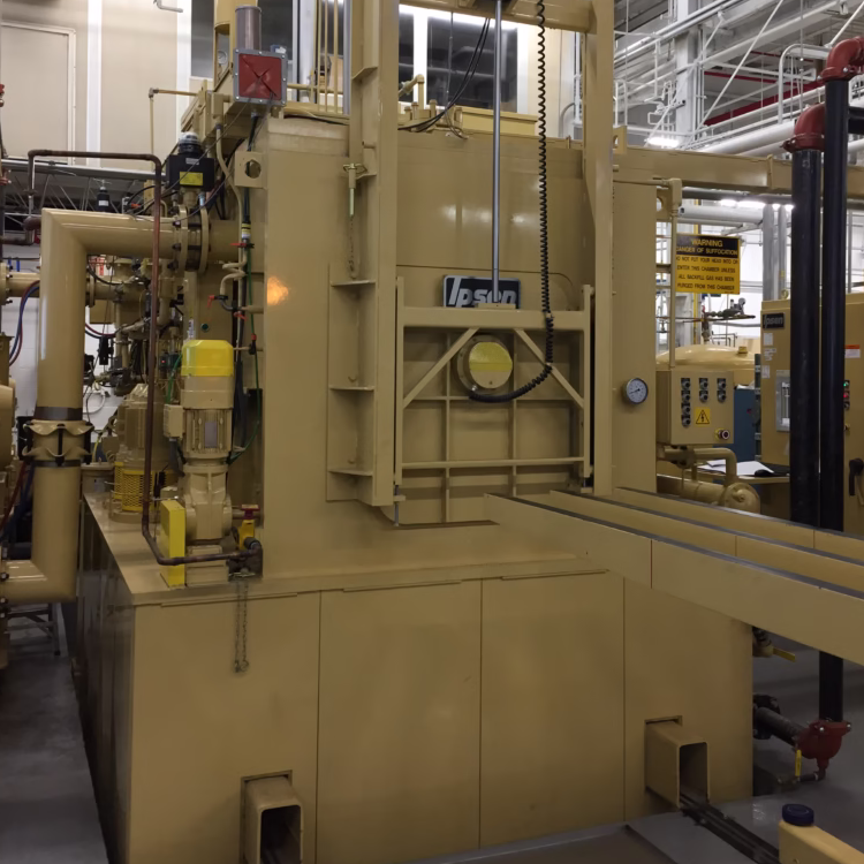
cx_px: 426
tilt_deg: +3.1
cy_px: 342
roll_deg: +0.0
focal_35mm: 35
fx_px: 988
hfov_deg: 47.2
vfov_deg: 46.9
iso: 64
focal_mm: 4.15
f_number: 2.2
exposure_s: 1/30
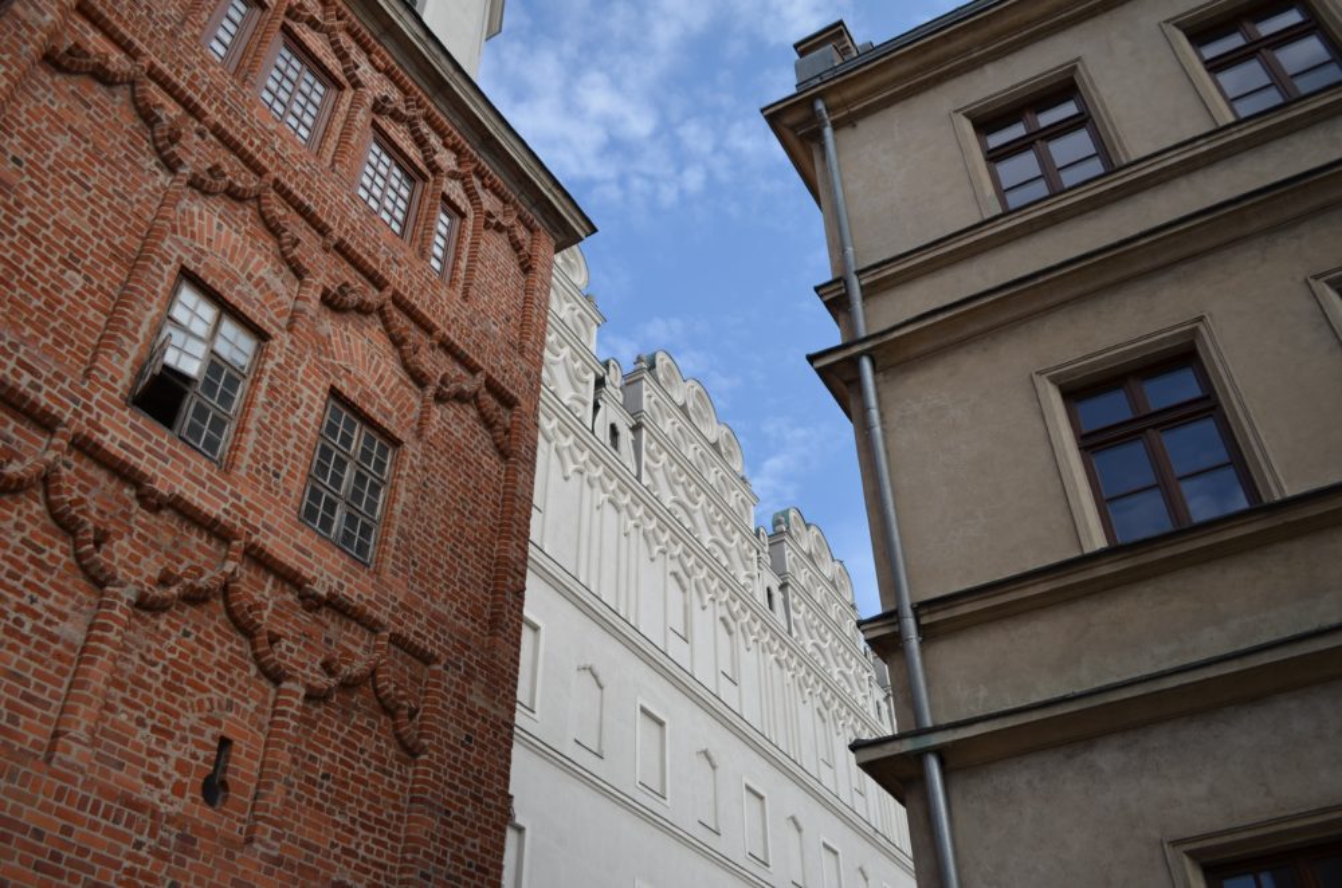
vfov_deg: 43.4
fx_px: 1116
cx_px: 671
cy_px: 444
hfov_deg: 62.0
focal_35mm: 30
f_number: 3.8
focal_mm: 20
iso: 100
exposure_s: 1/800
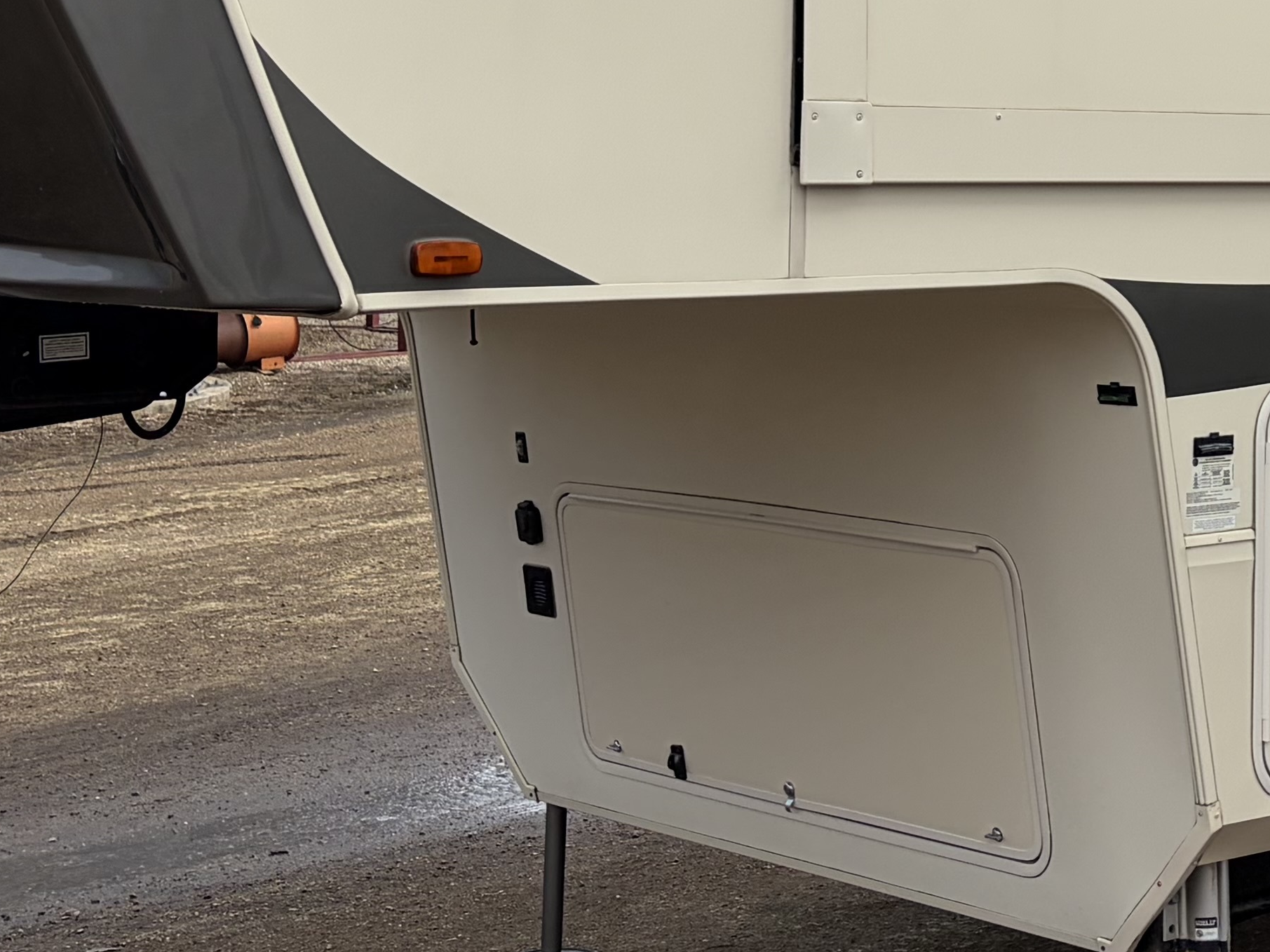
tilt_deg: +2.5
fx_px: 3008
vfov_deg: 17.6
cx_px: 1297
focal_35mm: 82
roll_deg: +0.4
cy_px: 36
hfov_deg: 22.8
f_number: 1.6
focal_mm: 5.96
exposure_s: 1/3623
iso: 50
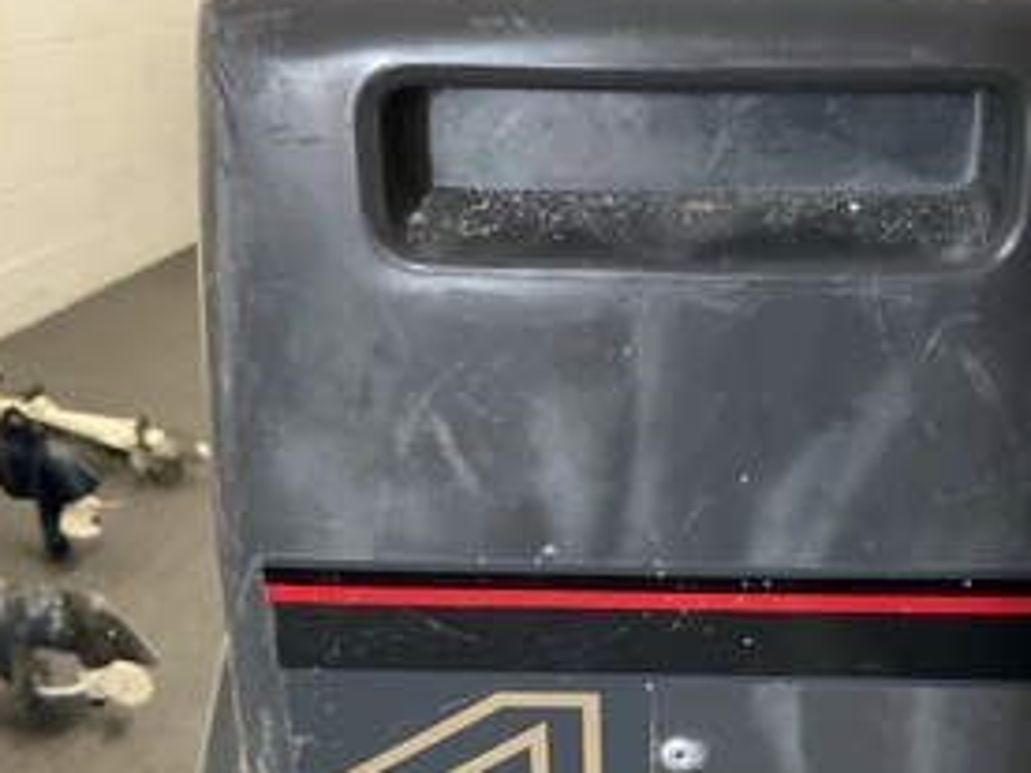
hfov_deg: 44.4
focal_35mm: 42
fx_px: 1251
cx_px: 643
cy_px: 474
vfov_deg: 34.2
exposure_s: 1/30
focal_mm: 3
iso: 250
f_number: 1.8
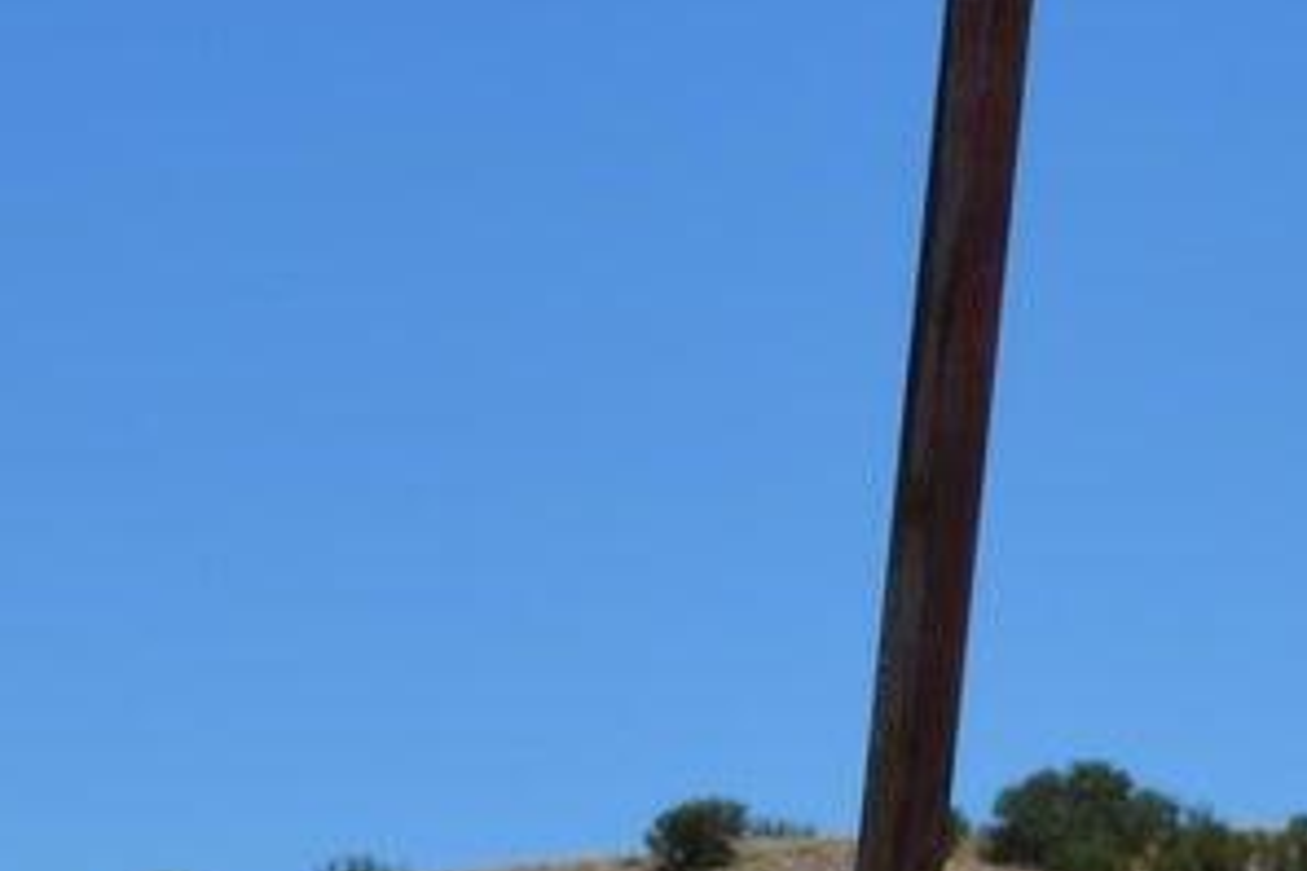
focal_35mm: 248
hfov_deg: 8.3
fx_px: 9003
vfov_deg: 5.5
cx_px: 1003
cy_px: 378
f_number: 9
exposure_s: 1/320
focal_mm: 32
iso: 100
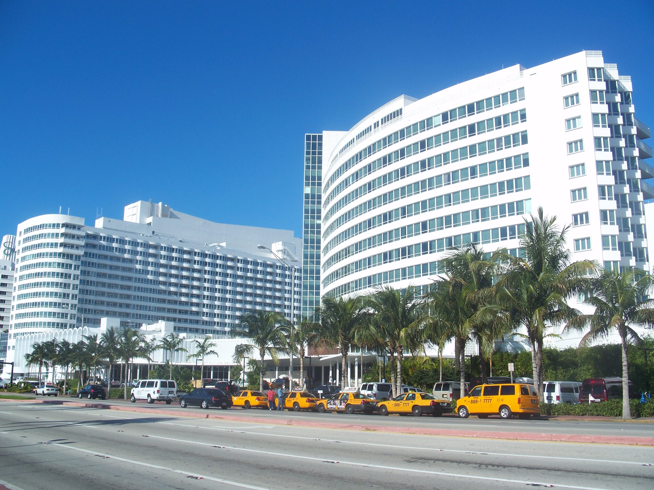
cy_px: 245
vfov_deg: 38.7
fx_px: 699
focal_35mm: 37
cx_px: 327
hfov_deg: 50.1
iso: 64
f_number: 4
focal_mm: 7.8
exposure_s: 1/640
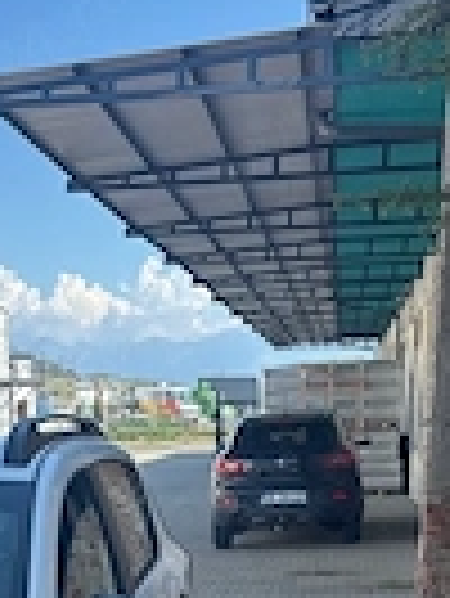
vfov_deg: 21.8
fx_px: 1350
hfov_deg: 18.6
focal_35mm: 78
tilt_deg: -17.3
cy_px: 832
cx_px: 36
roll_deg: +1.3
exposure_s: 1/1381
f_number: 1.6
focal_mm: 5.96
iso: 50
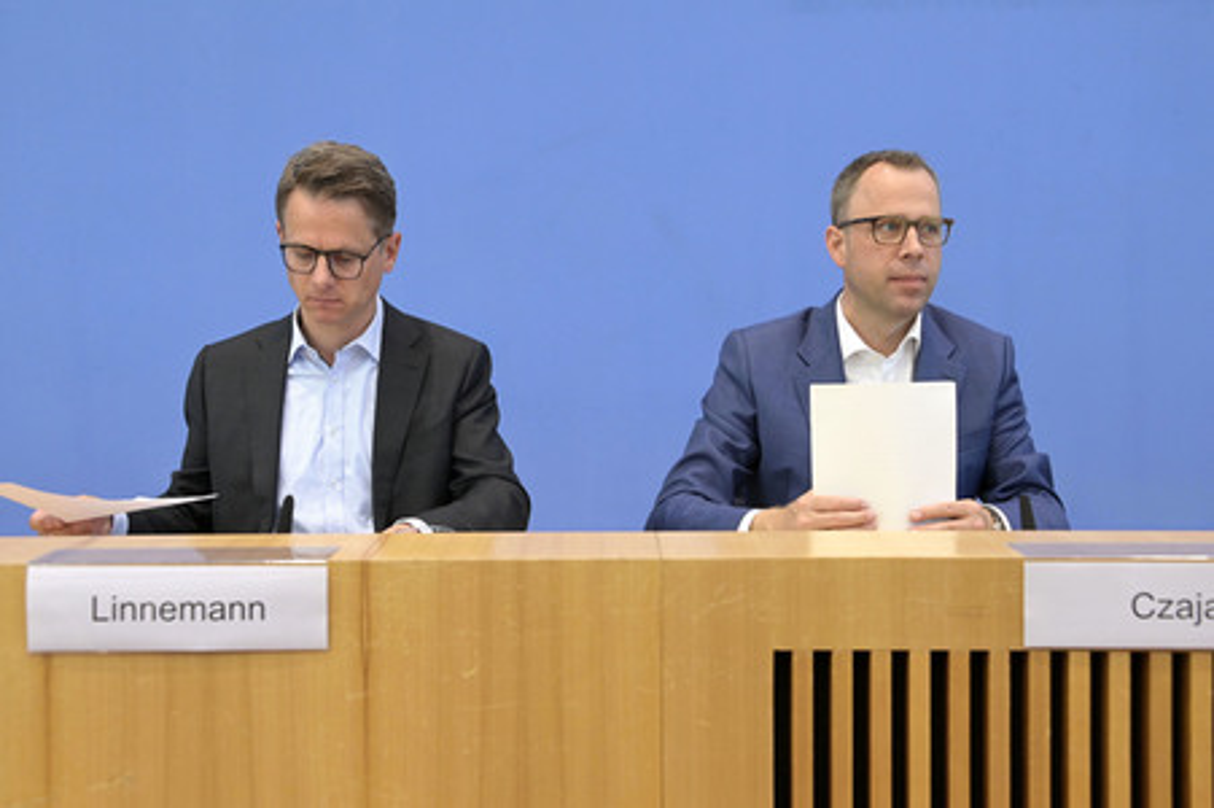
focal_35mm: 48
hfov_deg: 41.1
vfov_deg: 28.0
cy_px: 404
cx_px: 607
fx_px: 1617
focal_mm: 48
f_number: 6.3
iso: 4000
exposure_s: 1/400
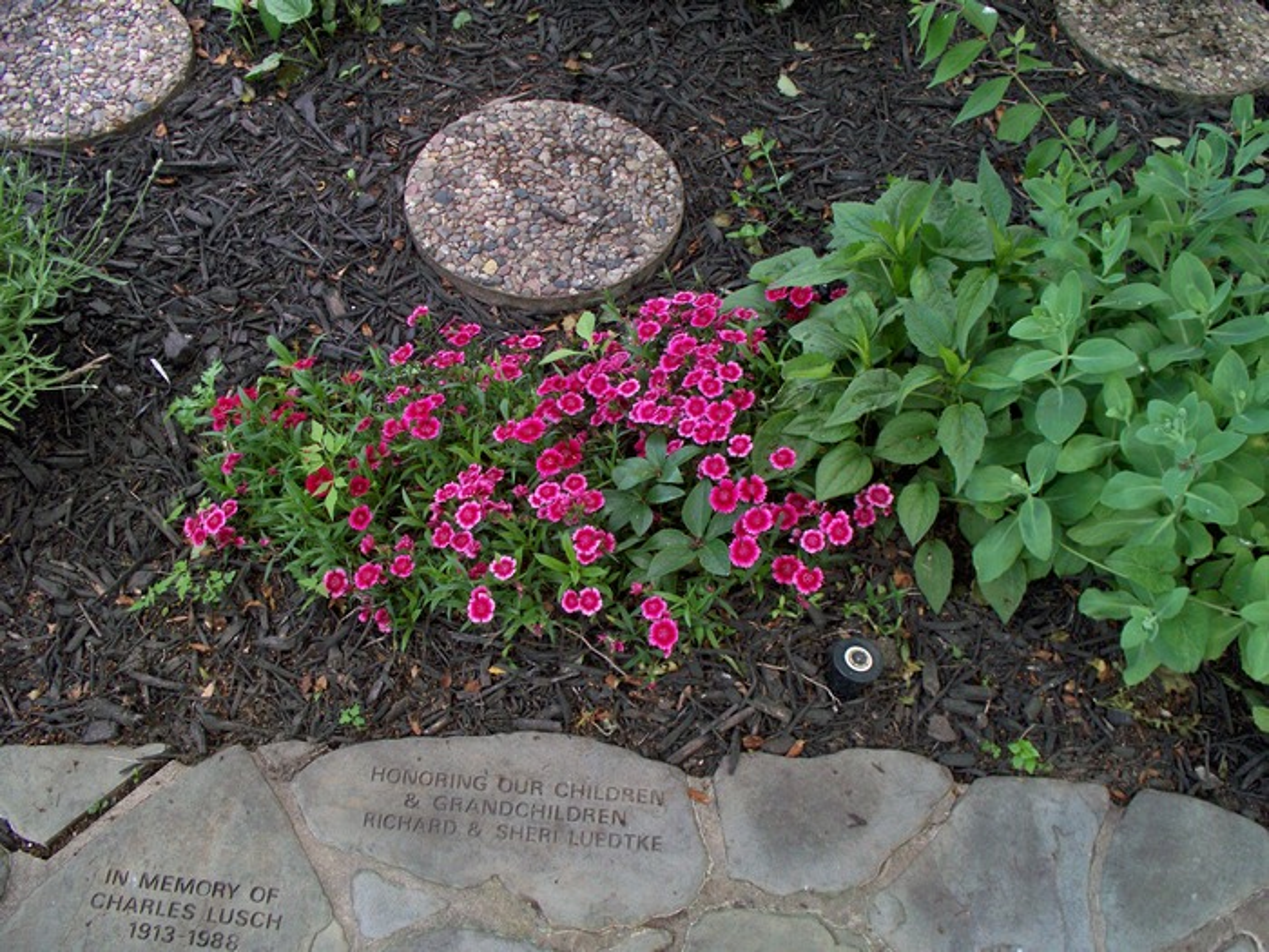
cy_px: 476
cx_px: 634
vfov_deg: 40.7
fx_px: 1283
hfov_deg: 52.6
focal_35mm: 35
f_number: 4.8
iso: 100
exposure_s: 1/320
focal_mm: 7.54
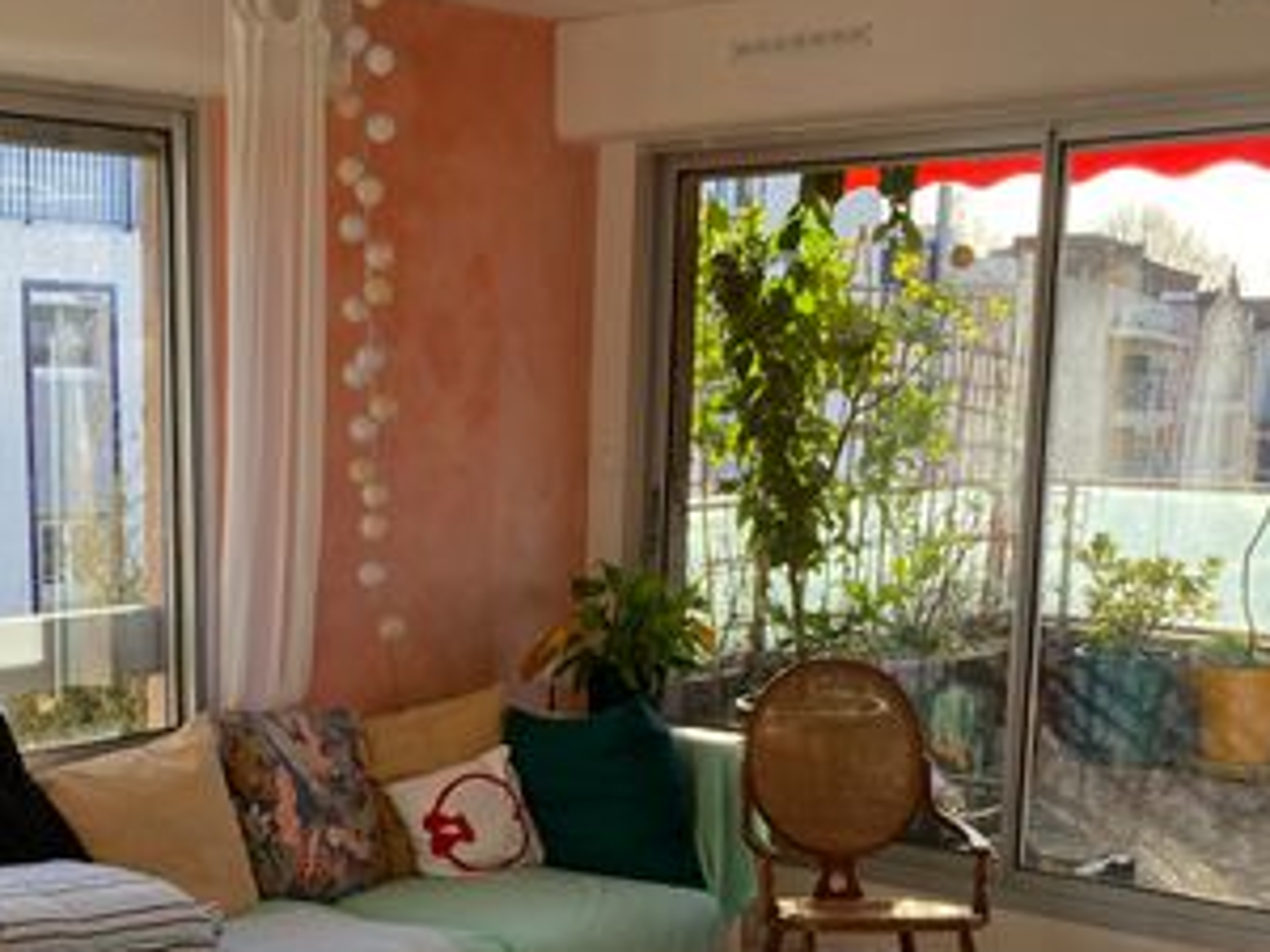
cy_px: 766
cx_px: 347
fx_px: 2055
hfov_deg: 33.8
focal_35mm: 56
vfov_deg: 25.6
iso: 20
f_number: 1.8
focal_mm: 3.99
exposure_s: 1/350
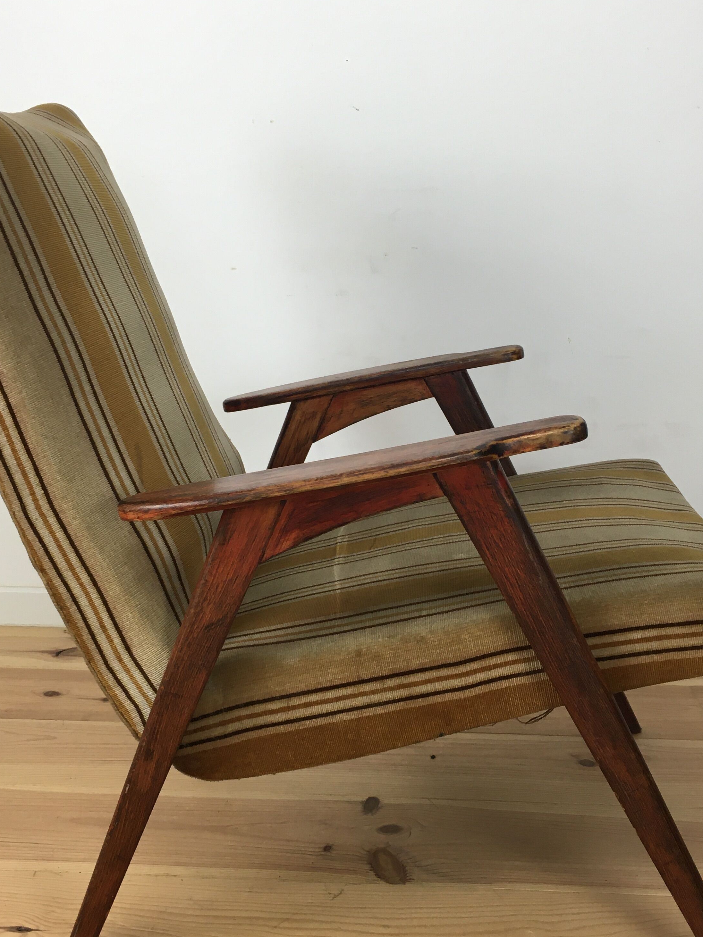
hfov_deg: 36.0
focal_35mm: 40
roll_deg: +0.6
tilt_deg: -17.7
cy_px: 519
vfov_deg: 46.7
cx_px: 343
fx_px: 1083
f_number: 2.2
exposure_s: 1/33
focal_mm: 4.15
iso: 25
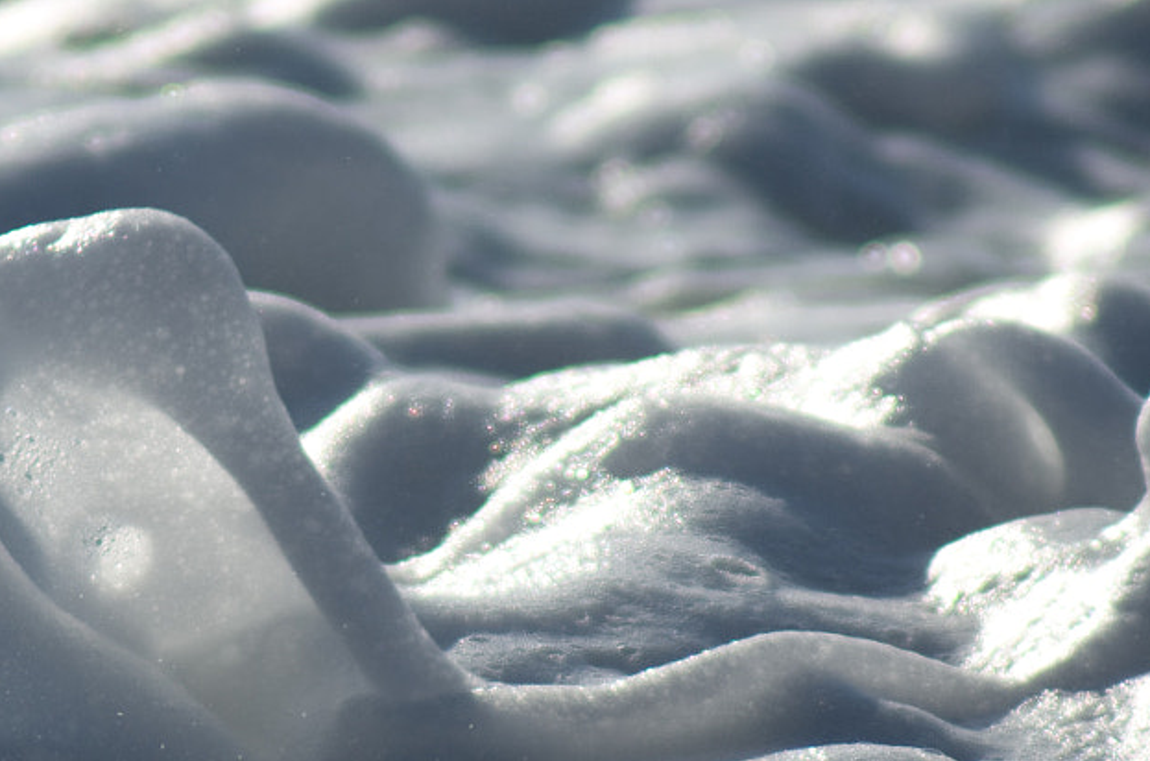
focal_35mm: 1156
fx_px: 36834
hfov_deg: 1.8
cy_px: 411
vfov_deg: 1.2
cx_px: 454
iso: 100
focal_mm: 300
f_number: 5.6
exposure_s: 1/1250
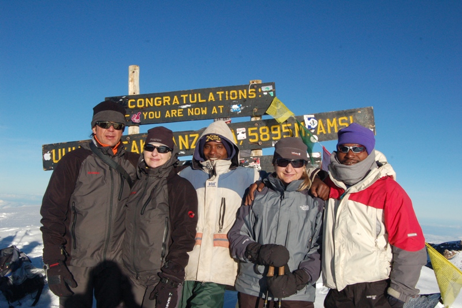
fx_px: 500
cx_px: 231
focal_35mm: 39
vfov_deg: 34.2
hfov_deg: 49.6
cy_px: 154
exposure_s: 1/640
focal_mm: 26
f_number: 14
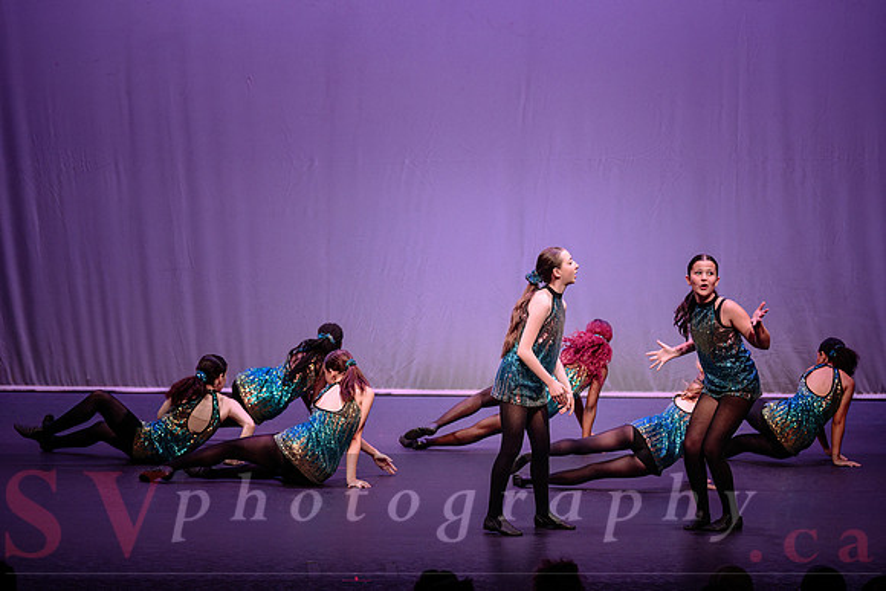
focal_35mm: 124
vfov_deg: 11.1
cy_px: 332
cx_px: 498
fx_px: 3043
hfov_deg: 16.6
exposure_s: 1/320
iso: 1600
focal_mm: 110
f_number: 3.2
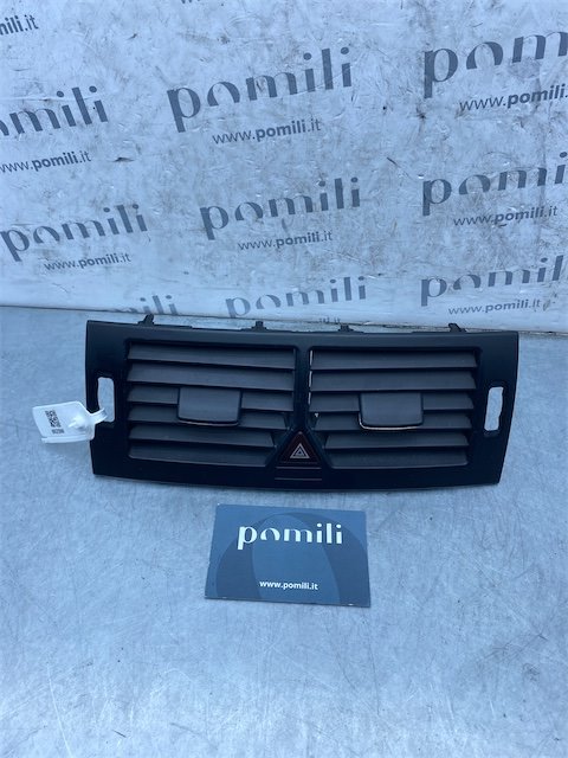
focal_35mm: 26
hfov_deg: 53.1
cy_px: 379
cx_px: 284
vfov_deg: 67.3
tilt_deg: -46.7
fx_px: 569
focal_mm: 4.25
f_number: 1.8
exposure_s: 1/762
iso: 32
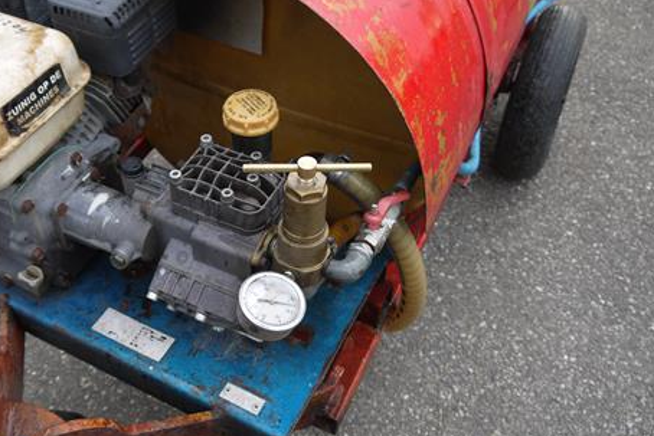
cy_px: 201
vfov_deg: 30.5
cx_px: 243
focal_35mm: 44
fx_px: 800
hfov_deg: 44.1
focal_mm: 15
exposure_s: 1/80
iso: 100
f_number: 3.5
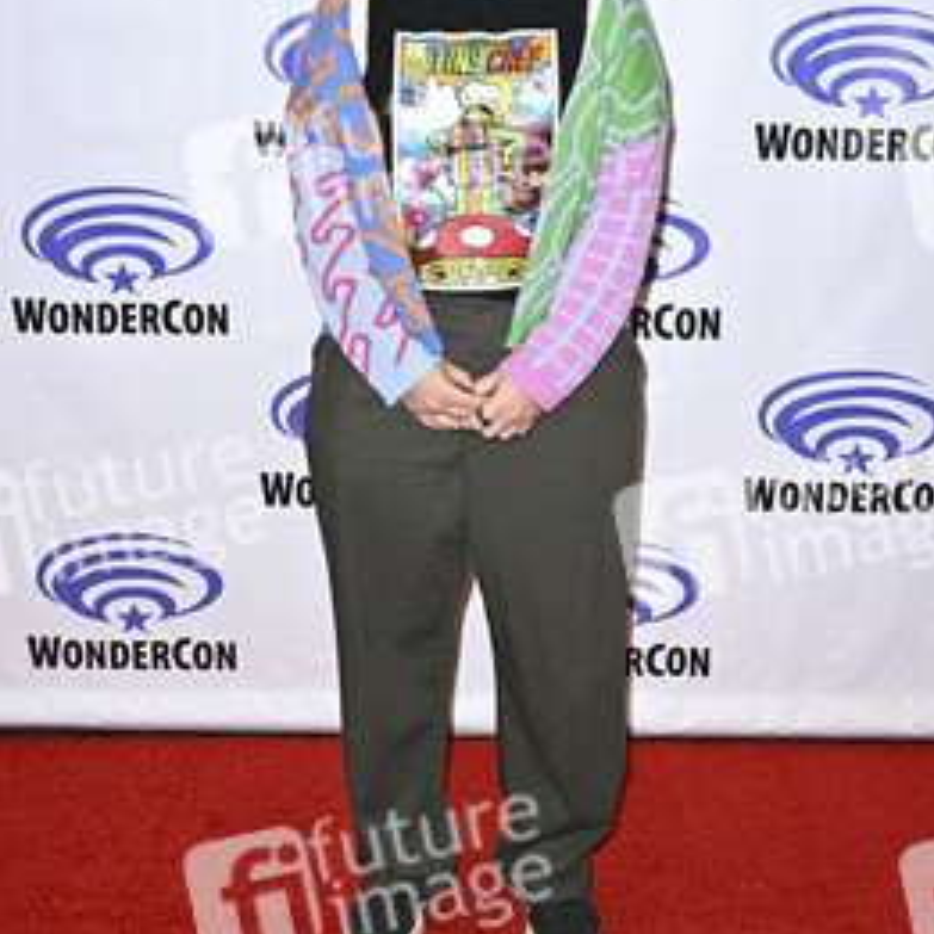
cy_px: 344
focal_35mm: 52
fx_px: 1587
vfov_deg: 32.6
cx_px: 472
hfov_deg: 32.8
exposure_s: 1/200
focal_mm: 40
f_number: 5.6
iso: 1250
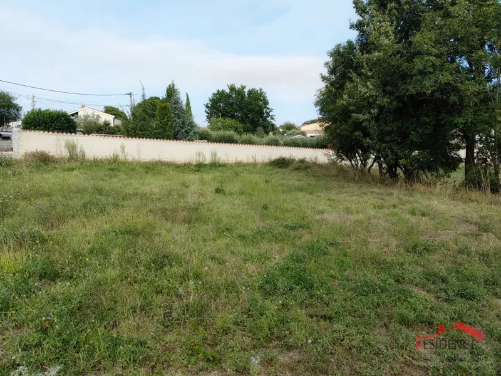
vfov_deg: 51.4
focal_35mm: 27
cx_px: 250
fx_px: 391
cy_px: 188
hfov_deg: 65.3
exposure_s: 1/1642
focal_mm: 5.54
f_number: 1.8
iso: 50
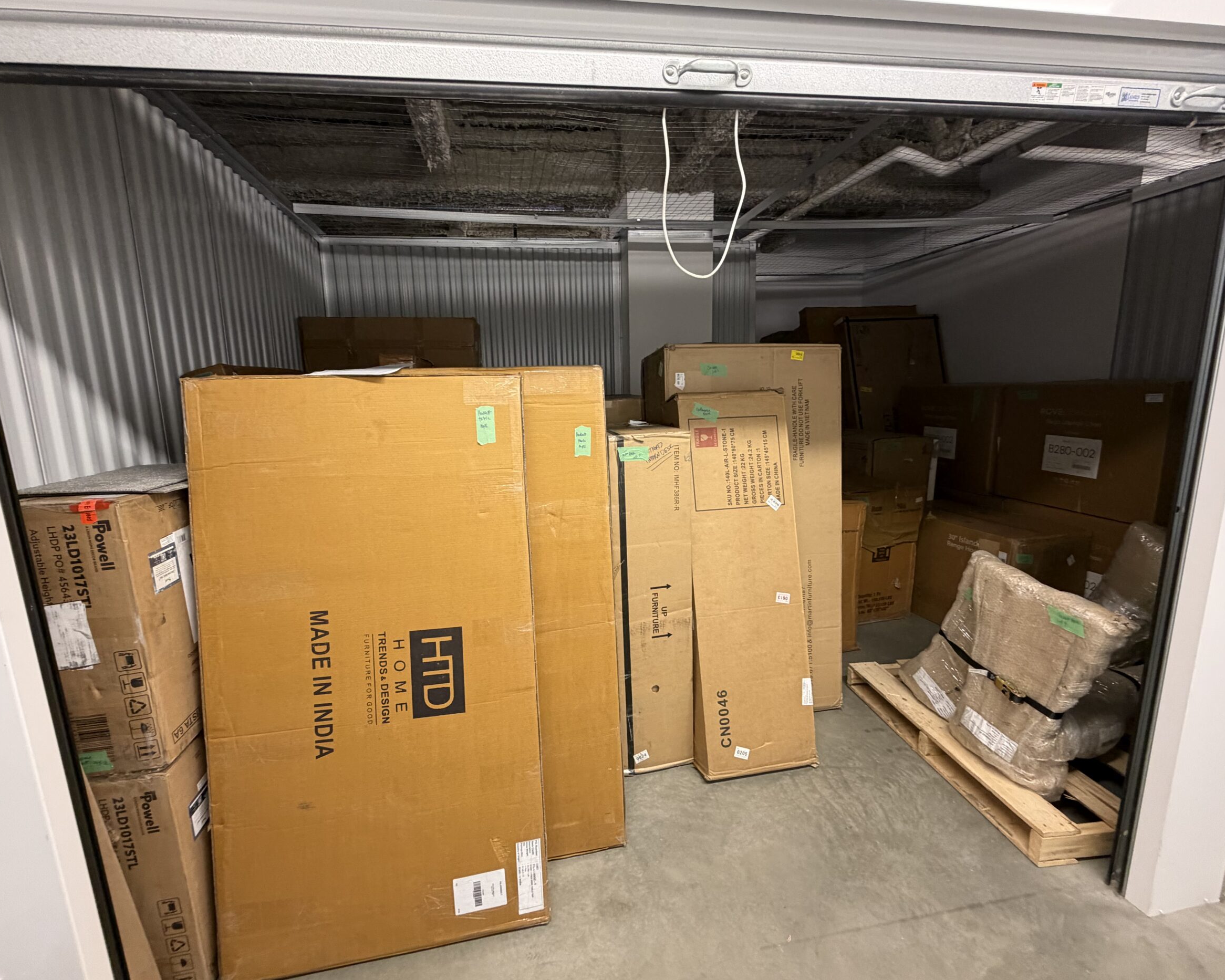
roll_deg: +2.0
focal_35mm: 15
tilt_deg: -12.1
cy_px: 485
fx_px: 544
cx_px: 580
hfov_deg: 96.7
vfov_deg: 84.0
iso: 250
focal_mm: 2.22
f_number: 2.2
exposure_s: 1/60
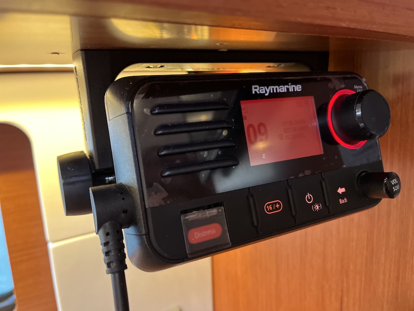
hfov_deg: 67.3
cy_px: 156
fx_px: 311
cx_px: 207
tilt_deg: -11.4
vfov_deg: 53.1
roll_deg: +2.0
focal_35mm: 26
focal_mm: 5.1
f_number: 1.6
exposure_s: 1/60
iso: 500
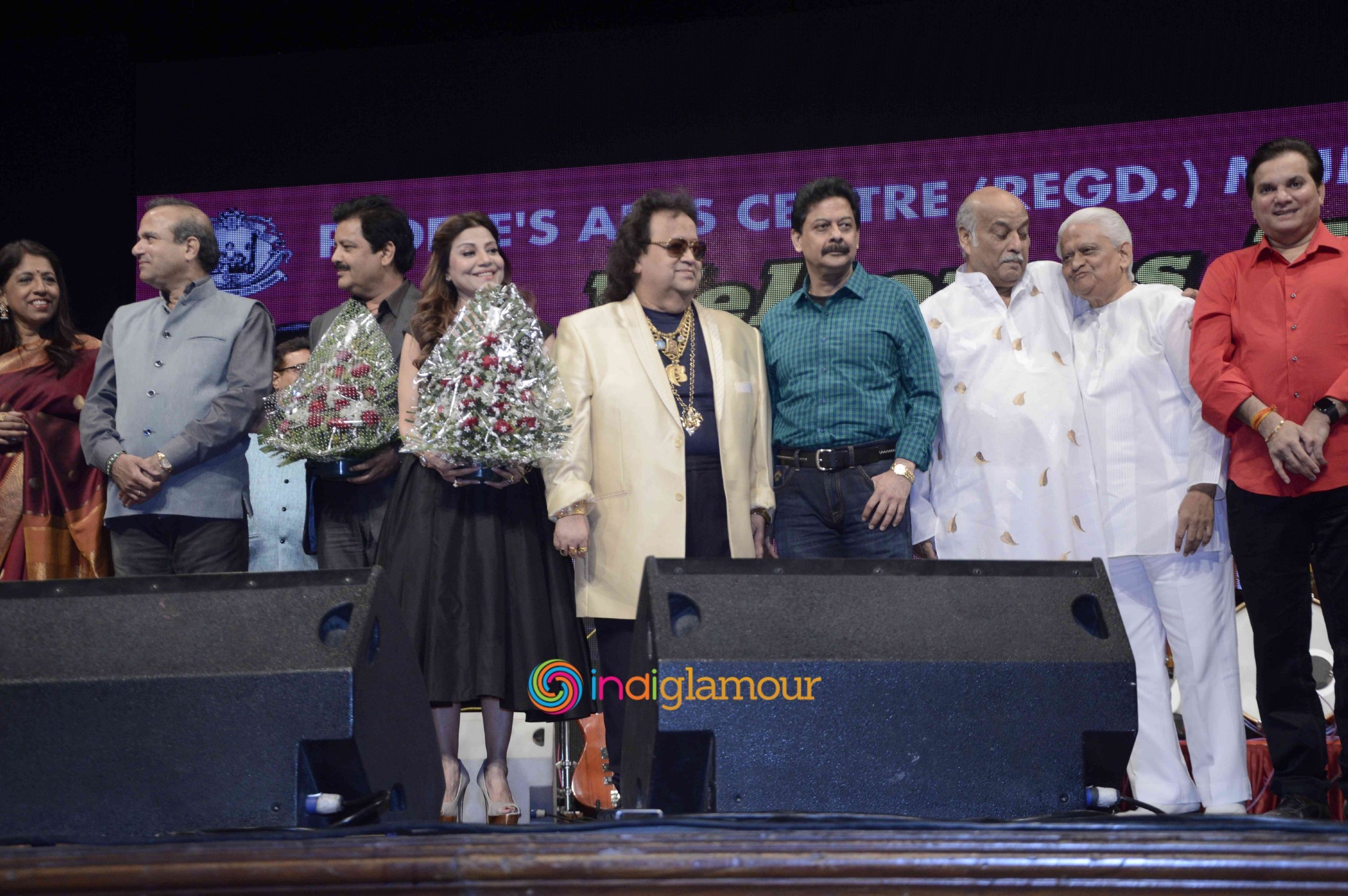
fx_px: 2357
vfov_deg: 21.5
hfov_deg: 31.9
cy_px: 448
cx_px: 674
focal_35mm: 63
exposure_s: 1/160
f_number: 5.6
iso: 800
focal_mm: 42
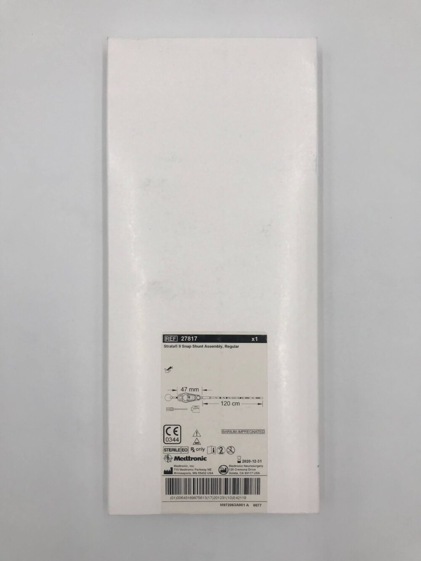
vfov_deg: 63.4
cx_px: 210
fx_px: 454
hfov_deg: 49.8
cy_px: 280
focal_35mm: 28
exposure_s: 1/392
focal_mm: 3.99
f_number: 1.8
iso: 20
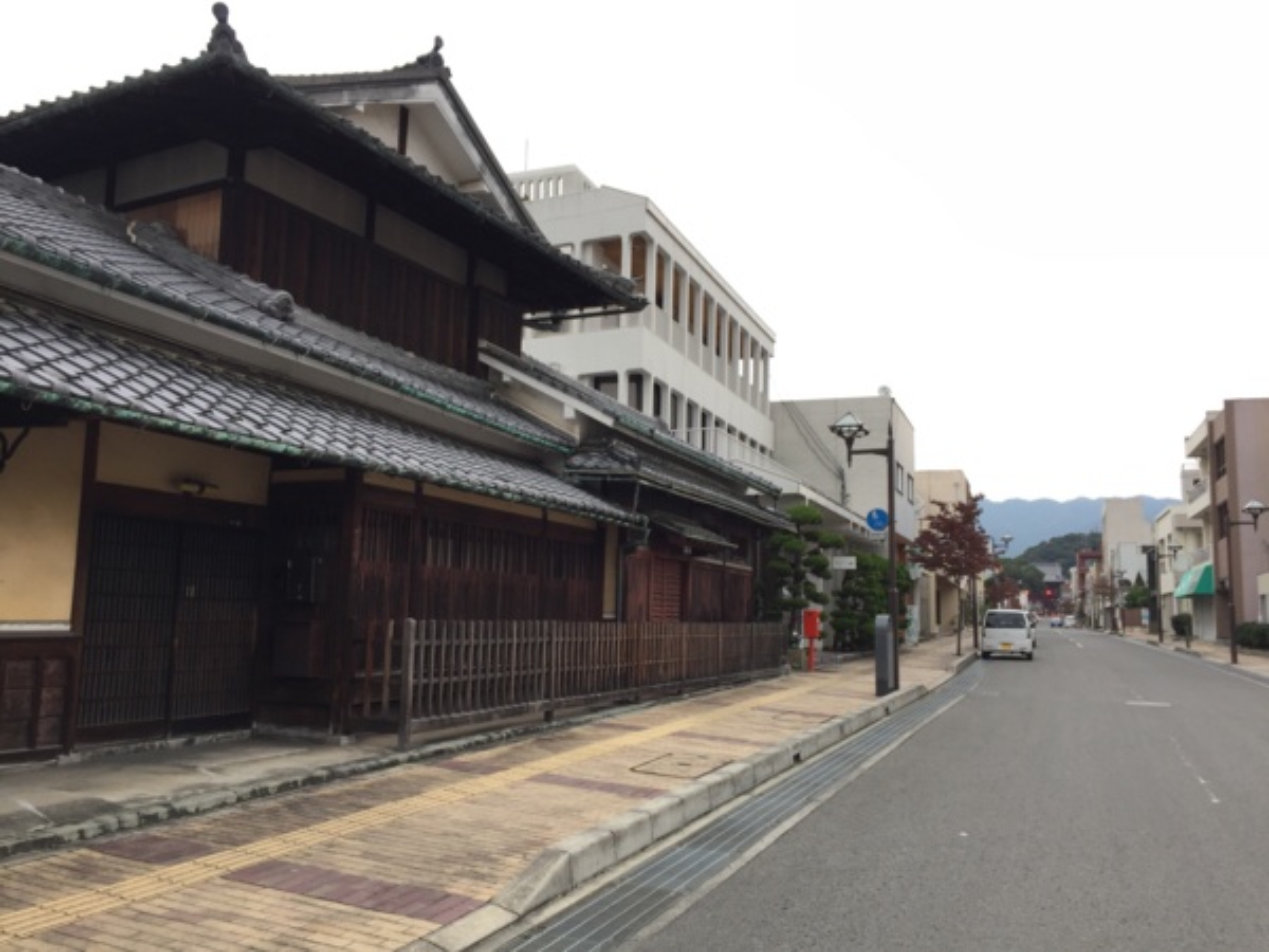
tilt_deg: +6.4
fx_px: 1063
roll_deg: -1.7
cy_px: 476
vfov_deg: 48.2
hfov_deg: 61.7
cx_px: 634
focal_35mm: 29
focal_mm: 4.15
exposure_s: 1/181
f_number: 2.2
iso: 32
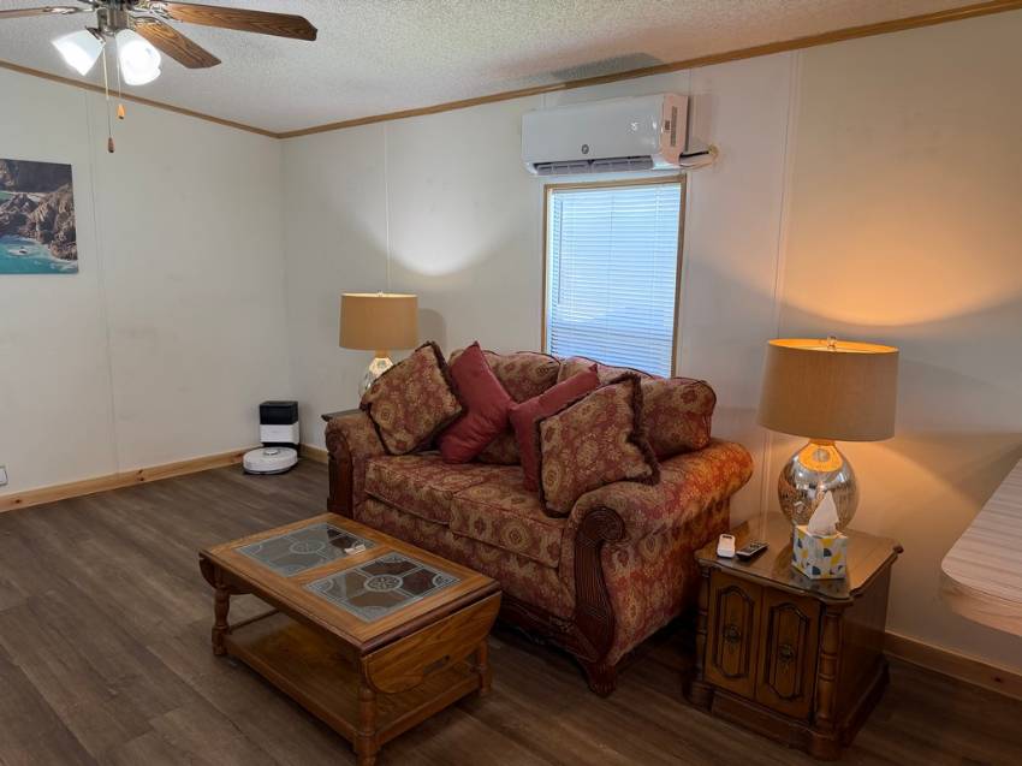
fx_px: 708
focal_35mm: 24
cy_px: 383
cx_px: 511
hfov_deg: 71.6
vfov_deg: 56.8
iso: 200
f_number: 1.78
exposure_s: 1/120
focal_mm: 6.76
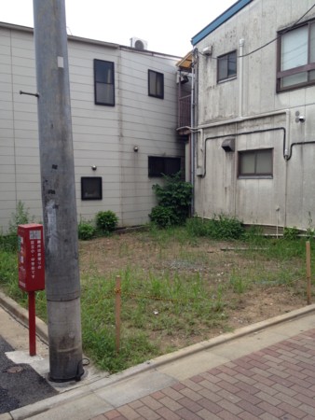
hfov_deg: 40.7
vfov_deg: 52.6
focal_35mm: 35
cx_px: 158
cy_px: 210
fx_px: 424
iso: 80
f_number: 2.4
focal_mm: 4.28
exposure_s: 1/120
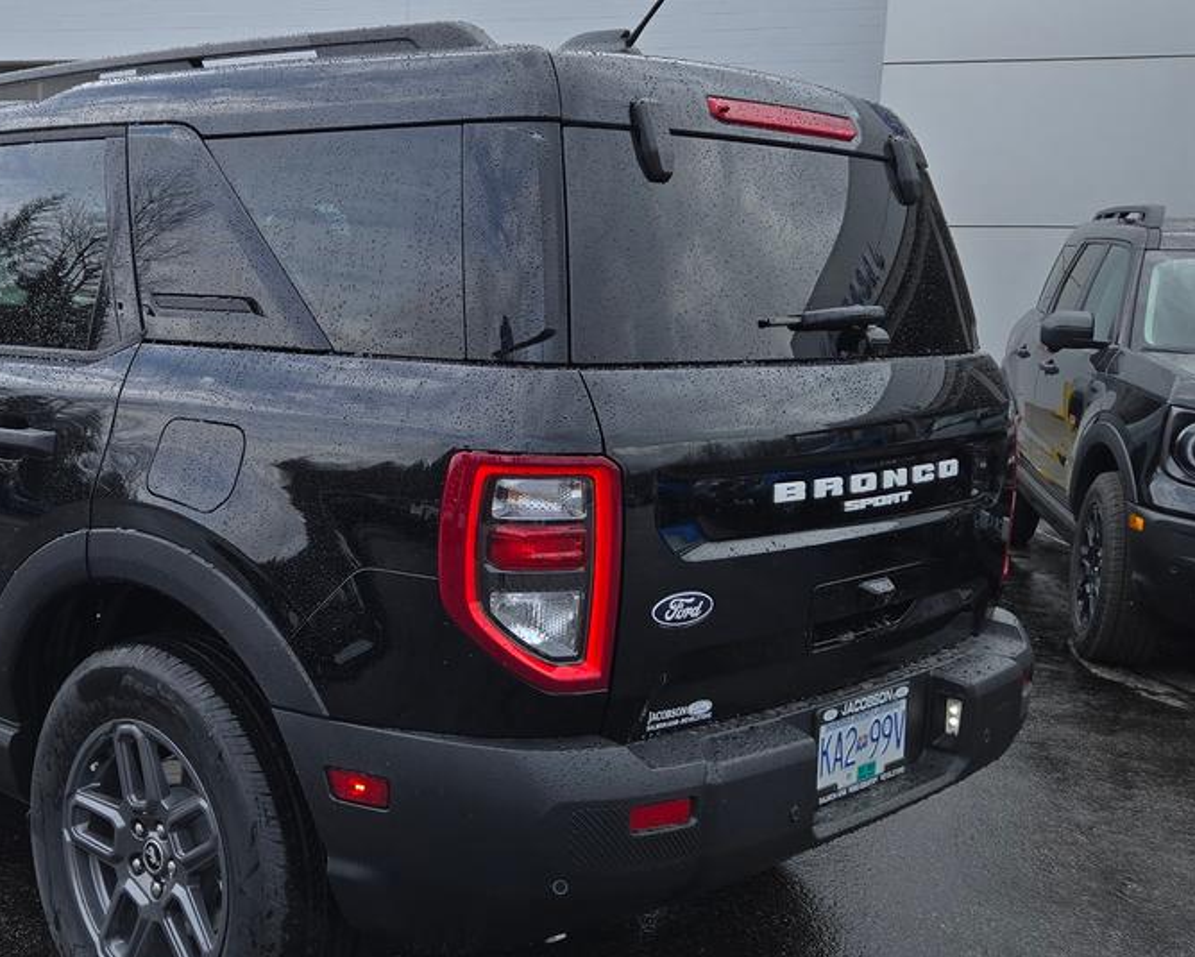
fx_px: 1521
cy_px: 456
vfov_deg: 34.9
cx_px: 372
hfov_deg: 42.2
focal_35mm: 43
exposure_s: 1/1090
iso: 25
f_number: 1.8
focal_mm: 5.4
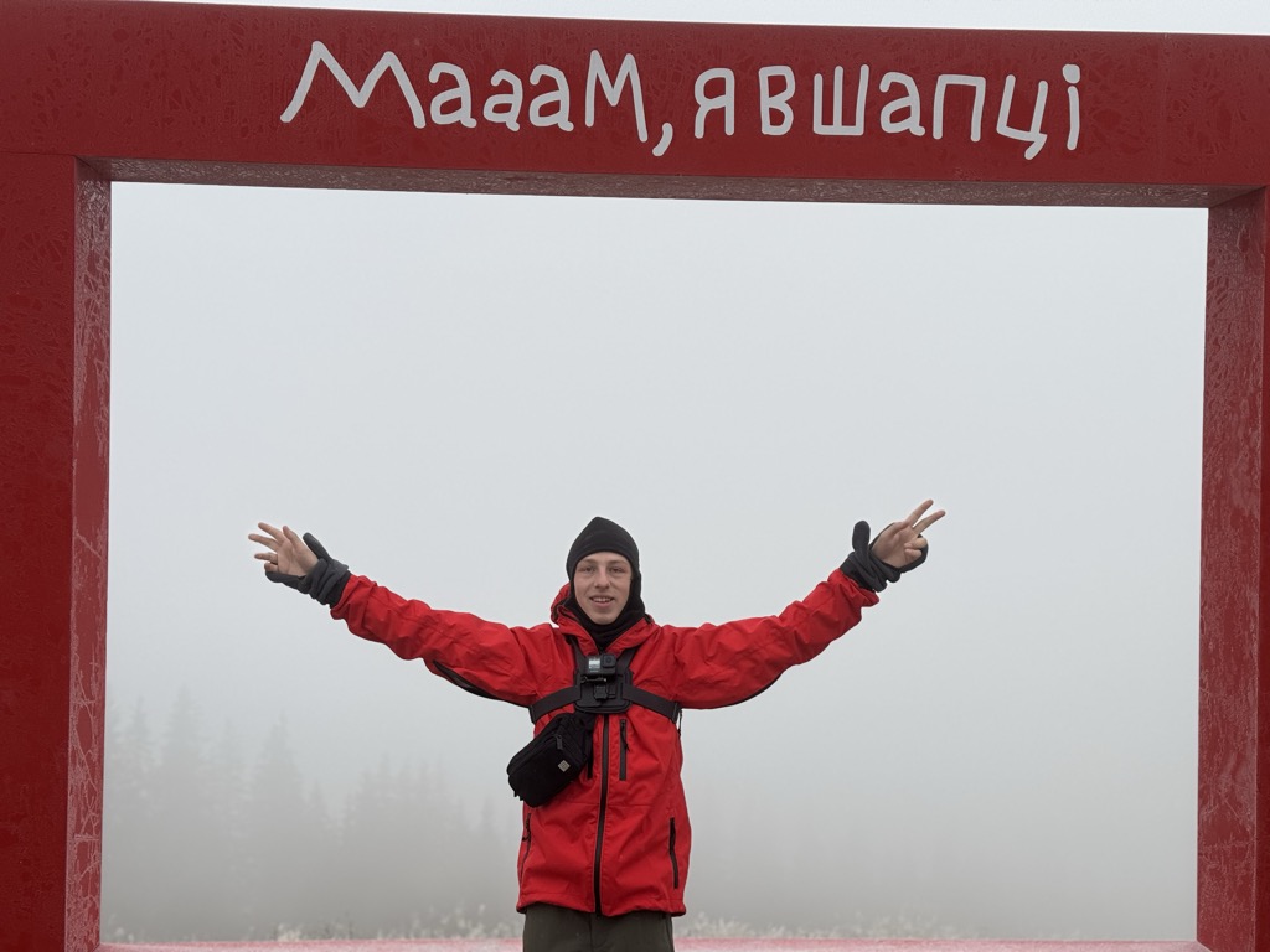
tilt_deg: +0.8
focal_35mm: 48
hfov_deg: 39.7
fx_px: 1761
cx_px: 635
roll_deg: -0.9
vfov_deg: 30.3
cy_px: 476
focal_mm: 6.76
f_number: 1.78
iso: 64
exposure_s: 1/558
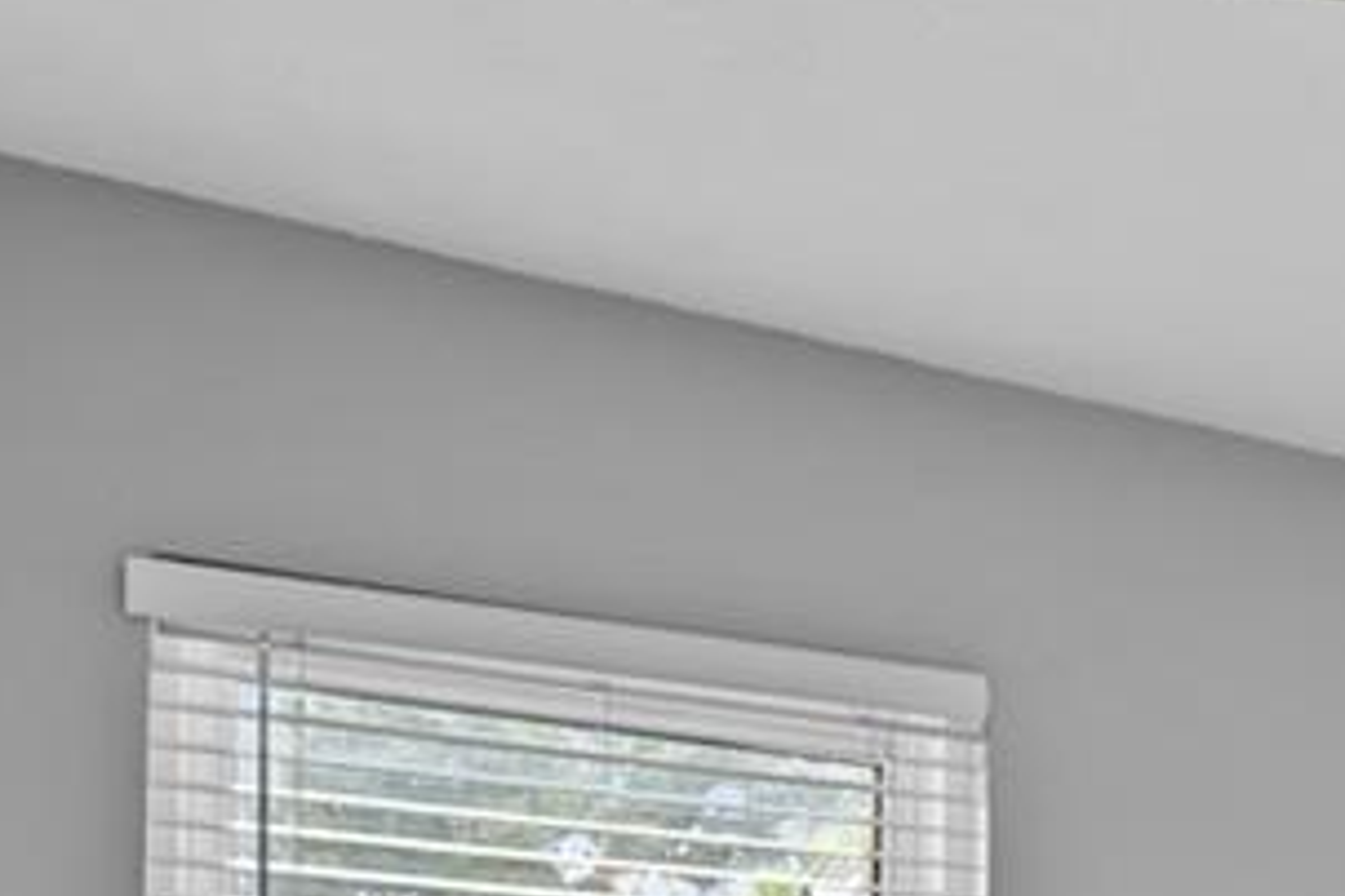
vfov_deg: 16.9
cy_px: 1304
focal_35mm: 74
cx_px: 2228
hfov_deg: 21.2
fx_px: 2765
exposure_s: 1/3
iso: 100
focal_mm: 14
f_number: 4
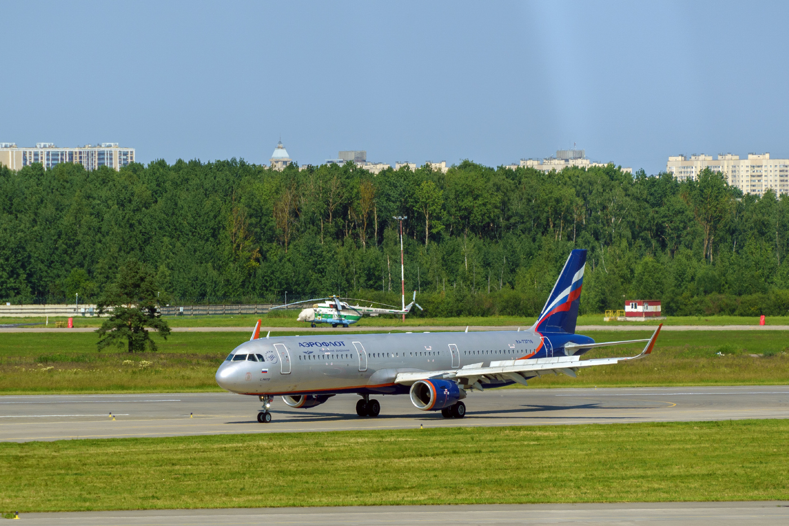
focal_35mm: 315
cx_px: 394
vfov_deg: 4.4
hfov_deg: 6.5
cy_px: 263
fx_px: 6902
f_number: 9
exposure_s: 1/1600
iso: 250
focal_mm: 210
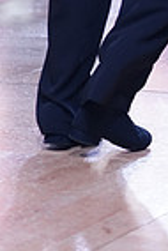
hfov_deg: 4.3
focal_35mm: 319
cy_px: -196
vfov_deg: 6.3
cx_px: 243
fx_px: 2227
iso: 800
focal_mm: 78
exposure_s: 1/500
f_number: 2.8
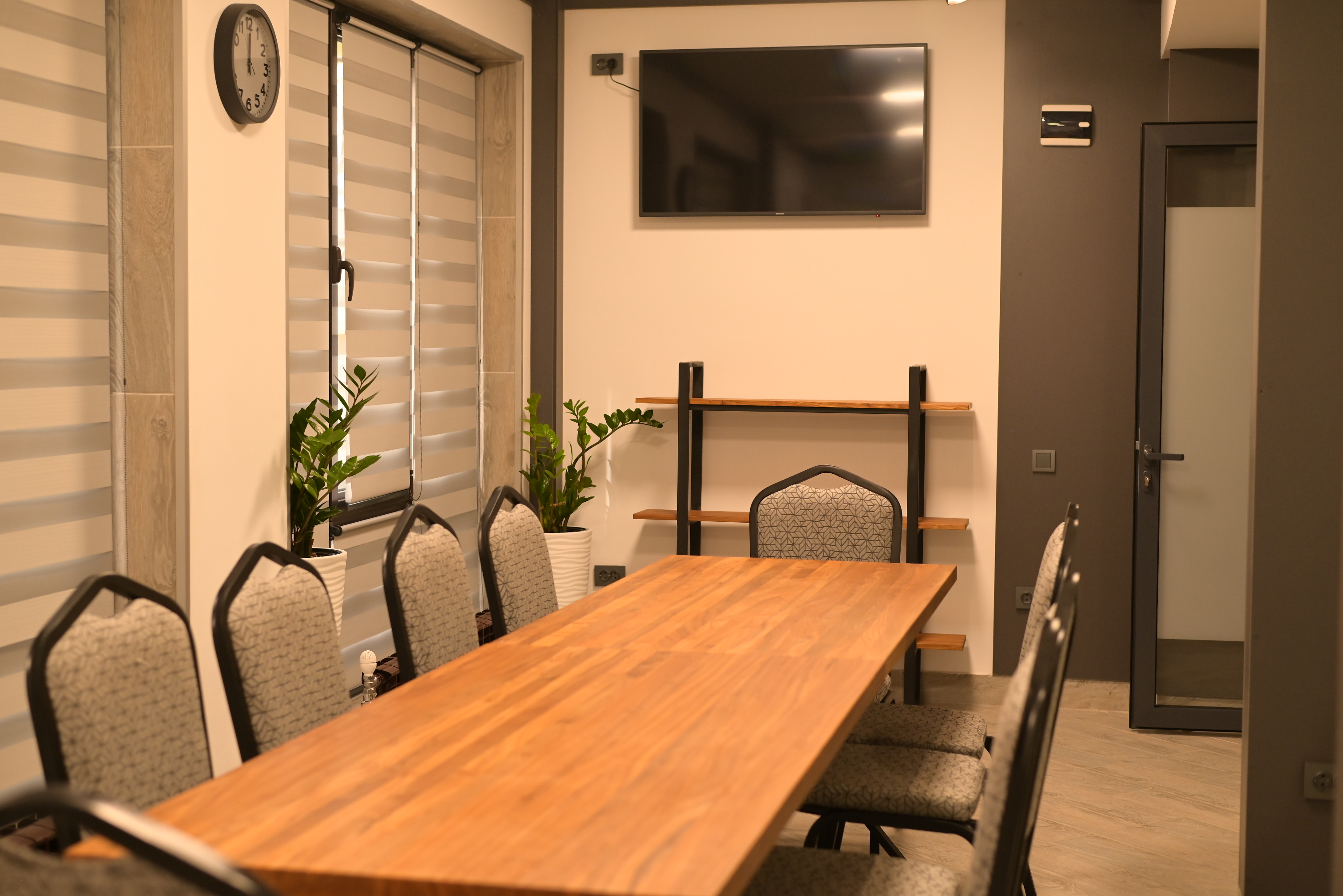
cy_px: 448
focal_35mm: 50
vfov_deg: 27.0
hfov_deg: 39.6
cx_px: 672
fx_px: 1865
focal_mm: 50
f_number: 3.5
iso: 800
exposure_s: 1/160
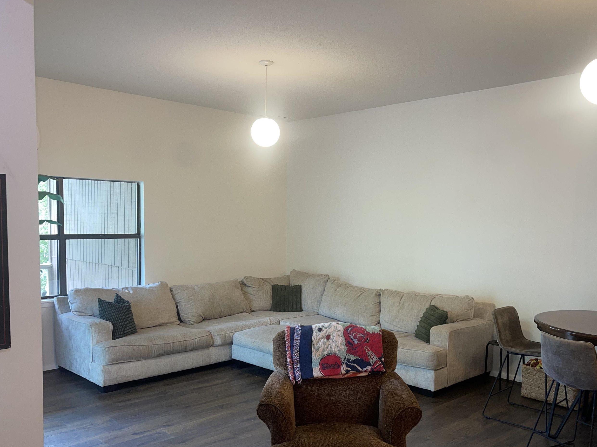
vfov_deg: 45.2
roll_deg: -1.0
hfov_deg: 58.3
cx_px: 312
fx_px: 535
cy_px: 271
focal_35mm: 31
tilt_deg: -5.2
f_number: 1.6
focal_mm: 5.1
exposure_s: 1/17
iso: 64
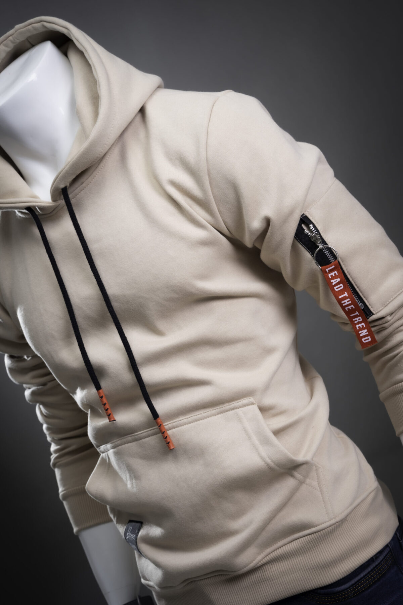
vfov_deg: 30.1
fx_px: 1125
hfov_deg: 20.3
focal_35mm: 67
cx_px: 202
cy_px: 302
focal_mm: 67
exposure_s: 1/200
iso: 100
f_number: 9
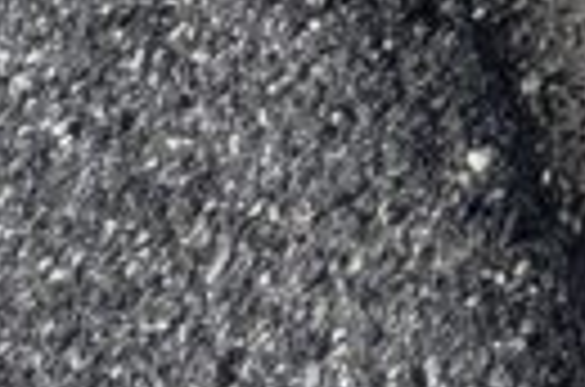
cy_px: -1022
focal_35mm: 115
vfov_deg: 8.4
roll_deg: -0.6
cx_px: 1683
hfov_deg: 11.6
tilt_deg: -32.9
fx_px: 1864
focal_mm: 2.22
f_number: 2.2
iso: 50
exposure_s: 1/1449
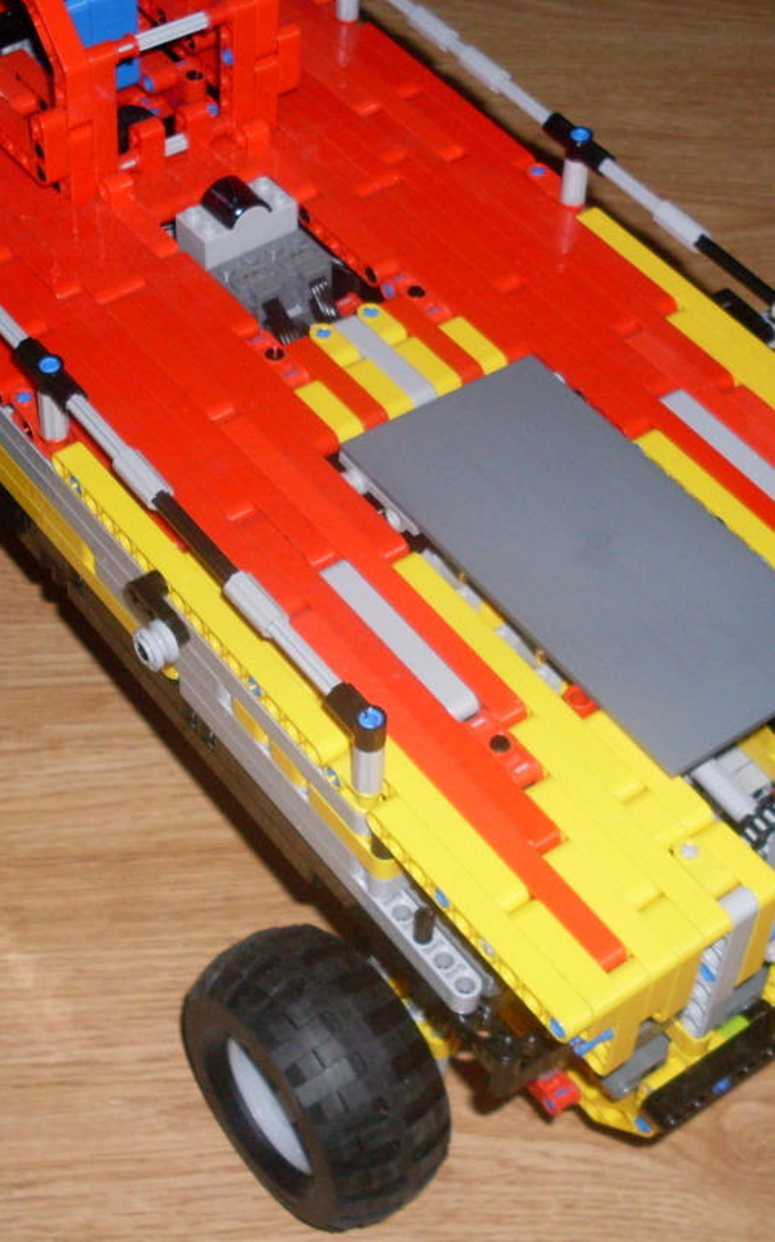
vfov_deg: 32.0
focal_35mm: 64
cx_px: 402
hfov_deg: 20.3
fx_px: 2165
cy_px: 535
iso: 100
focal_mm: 6.3
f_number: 2.8
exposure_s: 1/45
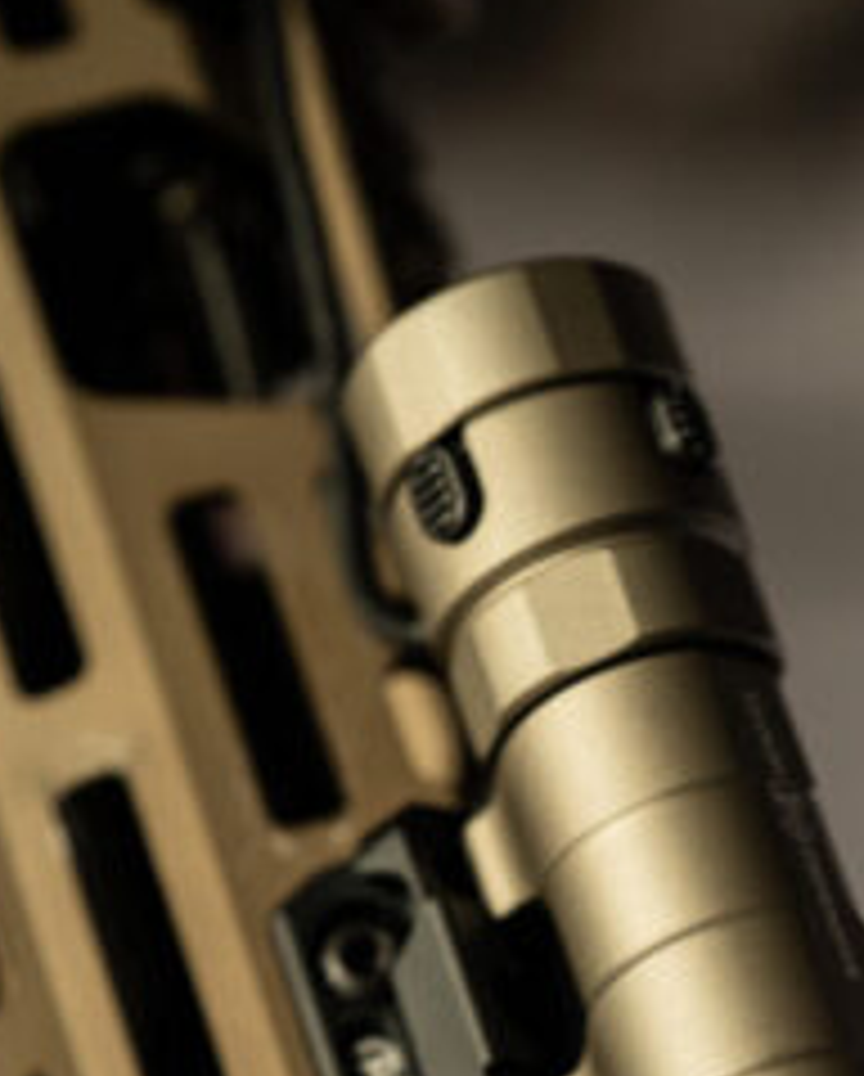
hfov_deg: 10.5
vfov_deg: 12.8
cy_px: 1229
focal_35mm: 147
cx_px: 698
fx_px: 4687
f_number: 2.8
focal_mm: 50
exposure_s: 1/50
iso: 1600
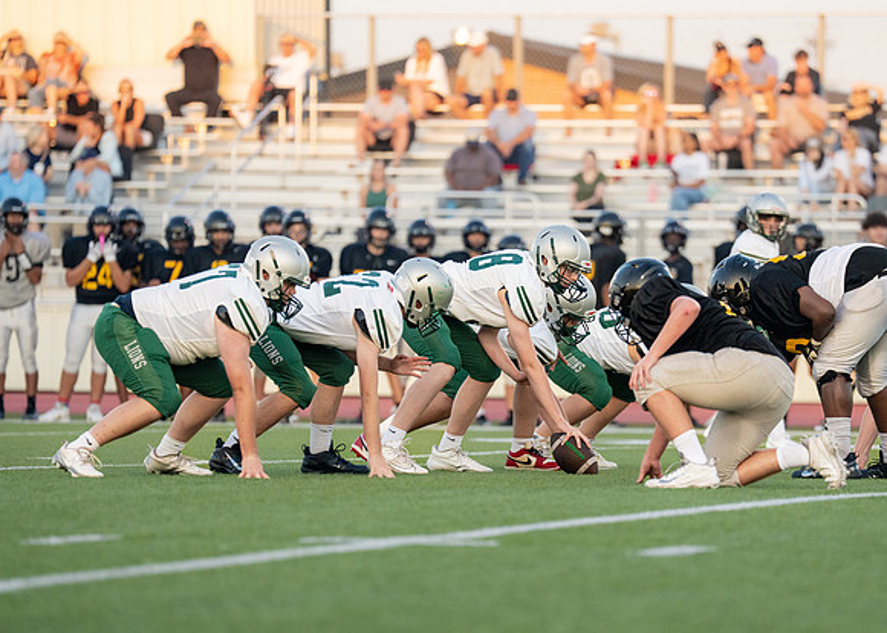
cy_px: 378
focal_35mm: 273
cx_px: 537
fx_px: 6863
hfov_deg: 7.4
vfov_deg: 5.3
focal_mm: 200
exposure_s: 1/3200
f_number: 2.8
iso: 1600
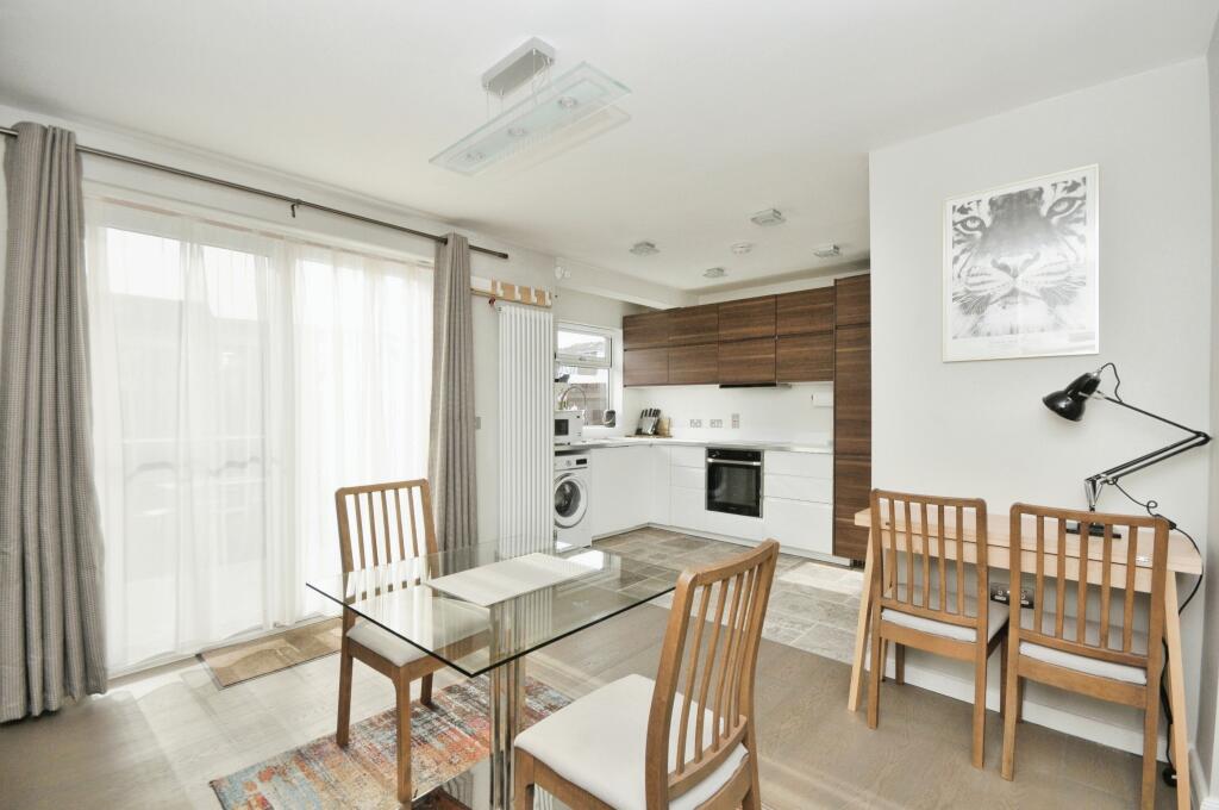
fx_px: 507
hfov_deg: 100.5
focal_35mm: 15
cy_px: 405
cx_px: 610
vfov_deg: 77.2
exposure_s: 1/250
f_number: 8
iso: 500
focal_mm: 10
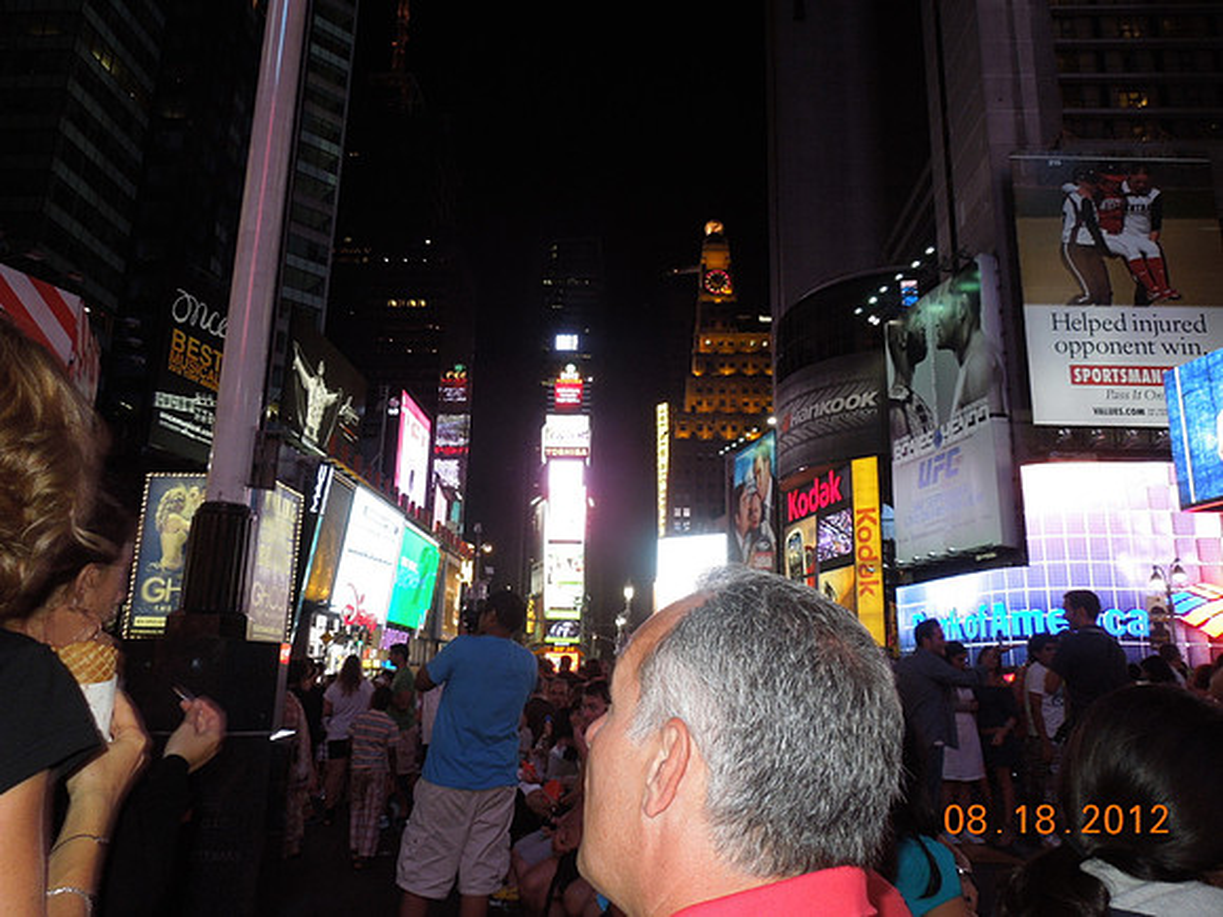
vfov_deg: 54.9
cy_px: 458
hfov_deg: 69.4
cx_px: 612
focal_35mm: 25
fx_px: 883
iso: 140
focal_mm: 4.5
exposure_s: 1/40
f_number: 3.3
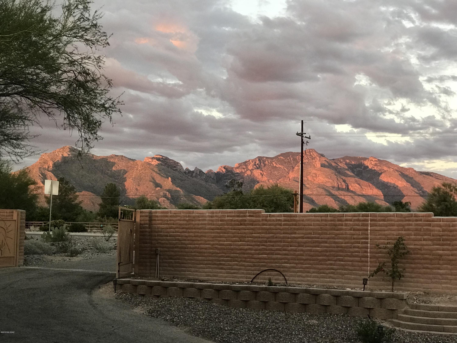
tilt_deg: +5.2
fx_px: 753
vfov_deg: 25.7
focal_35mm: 57
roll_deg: -1.4
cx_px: 228
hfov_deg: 33.8
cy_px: 172
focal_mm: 6.6
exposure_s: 1/60
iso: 100
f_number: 2.8
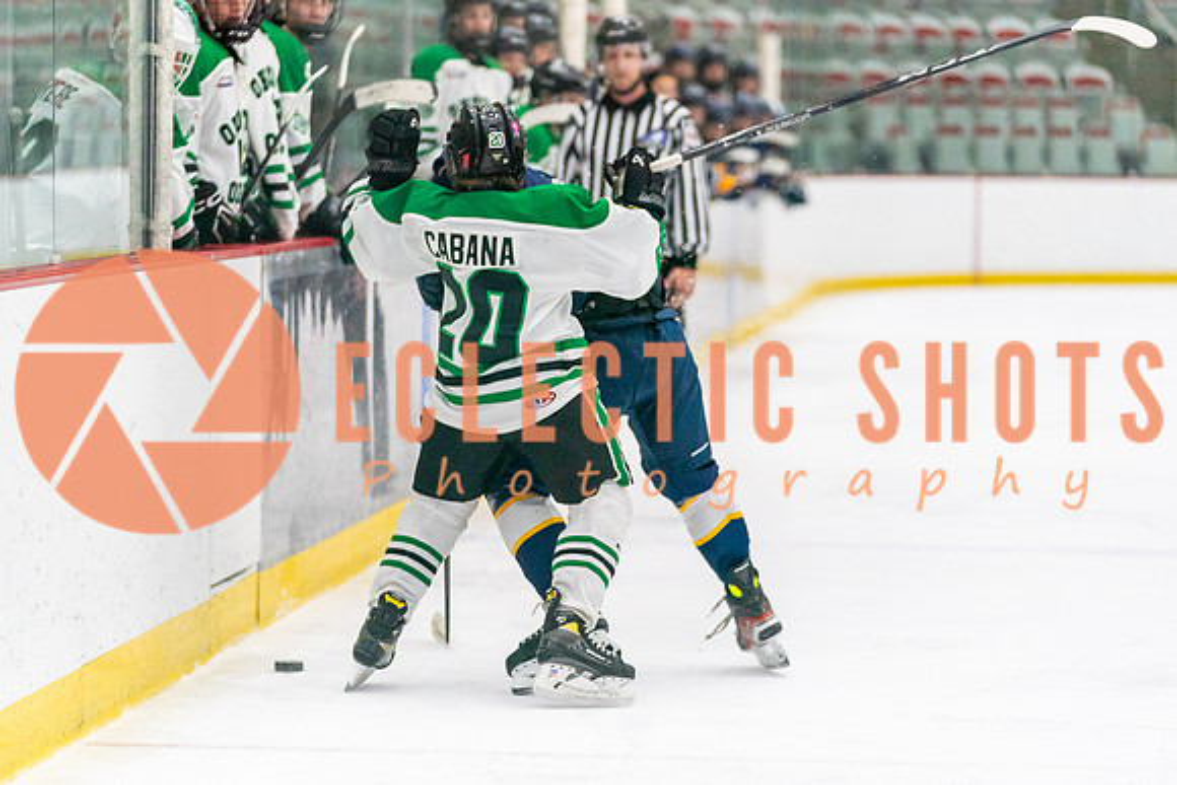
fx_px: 5364
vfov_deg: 8.4
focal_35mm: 164
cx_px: 588
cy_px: 515
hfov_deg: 12.5
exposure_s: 1/1250
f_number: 2.8
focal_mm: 125
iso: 3200
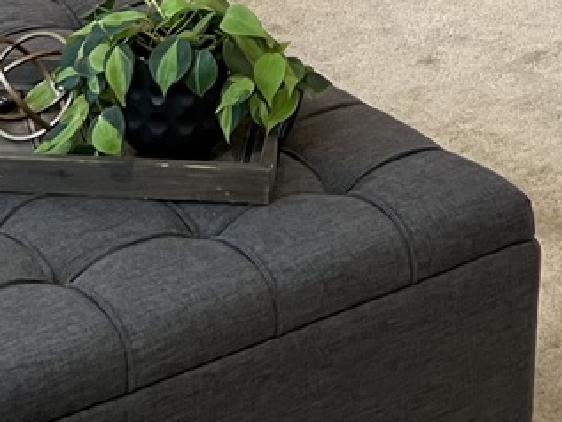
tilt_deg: -5.6
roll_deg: -1.7
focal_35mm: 118
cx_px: 394
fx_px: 1916
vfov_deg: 11.1
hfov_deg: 16.6
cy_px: -504
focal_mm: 5.7
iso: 100
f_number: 1.5
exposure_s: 1/60
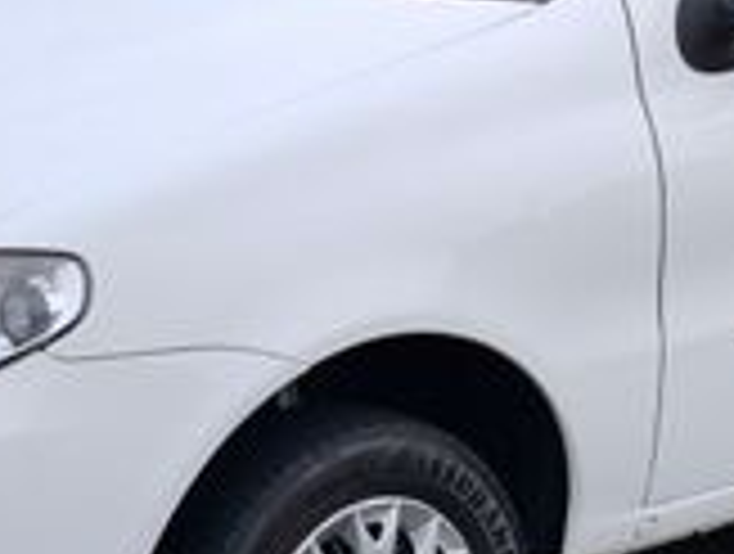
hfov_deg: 19.4
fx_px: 2146
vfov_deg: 14.7
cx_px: 419
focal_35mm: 101
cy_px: 176
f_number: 1.6
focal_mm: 6.57
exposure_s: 1/1110
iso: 50
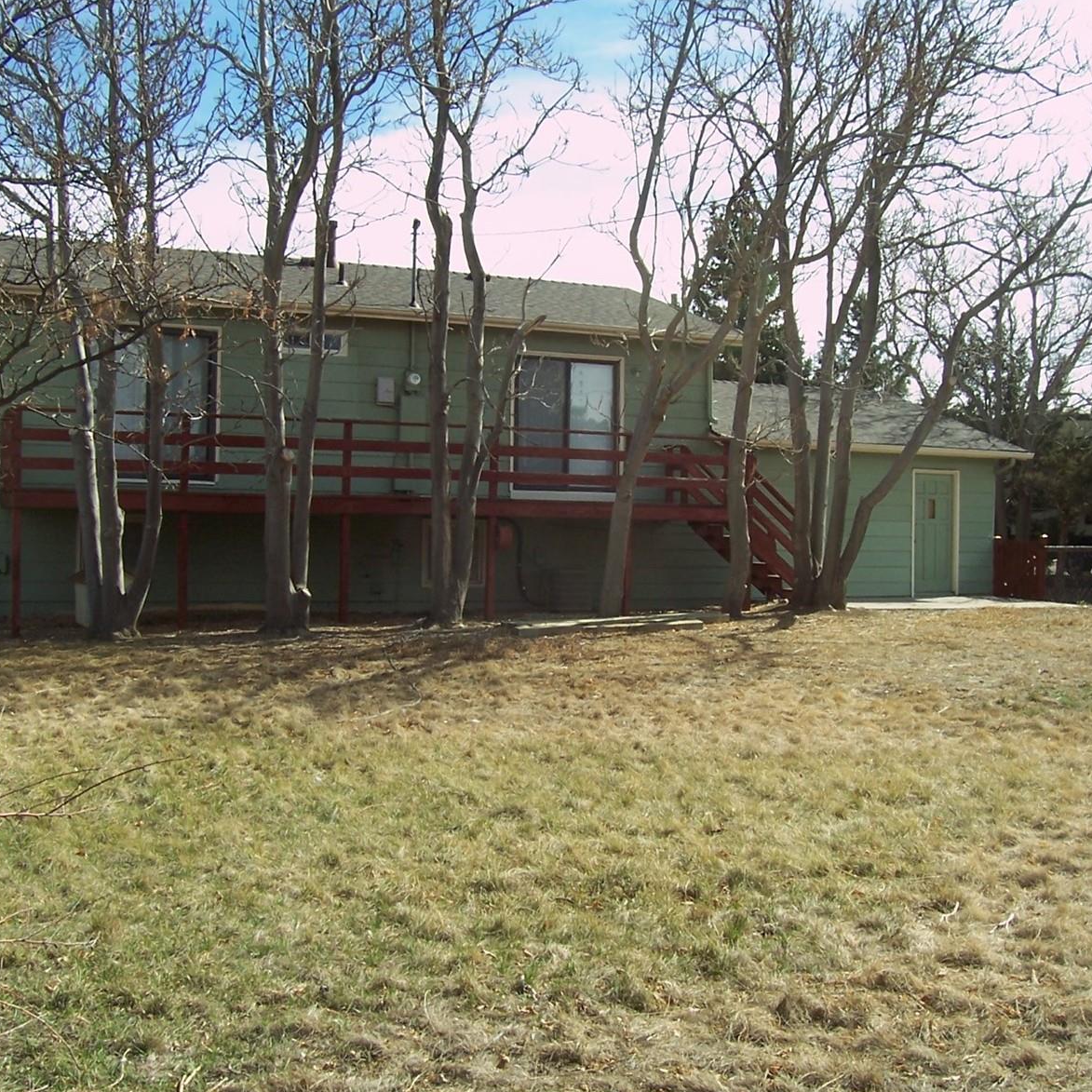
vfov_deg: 40.9
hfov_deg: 40.9
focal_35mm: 41
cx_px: 559
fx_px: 1463
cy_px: 541
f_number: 5.6
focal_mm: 5.6
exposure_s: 1/350
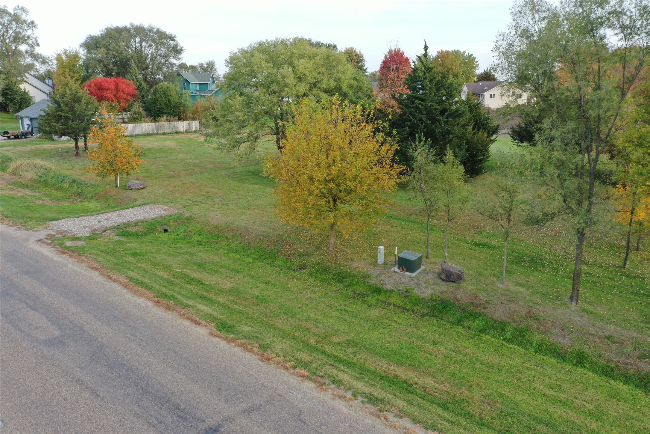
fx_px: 506
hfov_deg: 65.5
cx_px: 325
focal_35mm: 28
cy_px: 217
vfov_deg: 46.4
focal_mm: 10.26
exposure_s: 1/60
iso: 100
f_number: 4.5
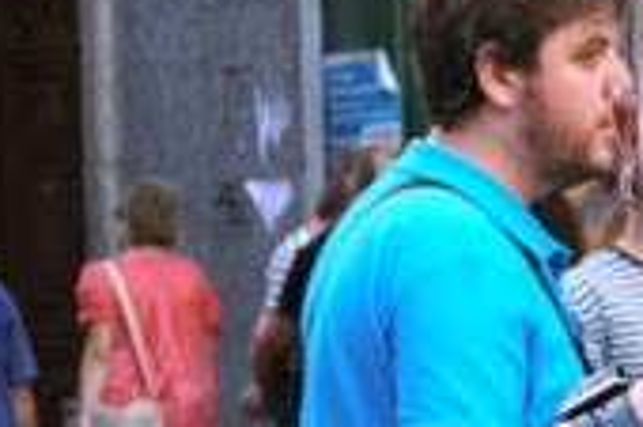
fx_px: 3477
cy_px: 435
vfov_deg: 7.0
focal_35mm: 195
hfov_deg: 10.2
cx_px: 987
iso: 200
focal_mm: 35
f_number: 4.5
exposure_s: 1/60
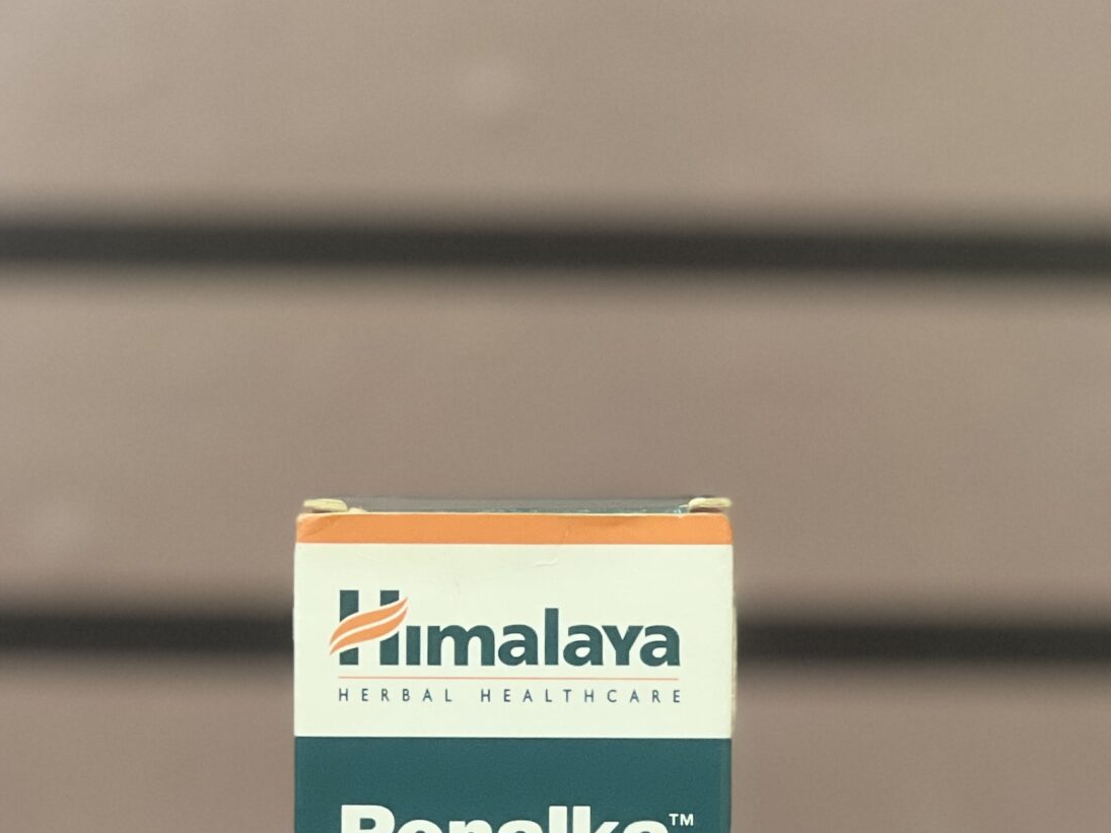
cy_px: 625
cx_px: 558
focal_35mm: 180
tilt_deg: -3.1
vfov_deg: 8.2
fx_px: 5776
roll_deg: -0.3
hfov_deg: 11.0
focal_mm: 9
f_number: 2.8
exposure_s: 1/25
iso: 400
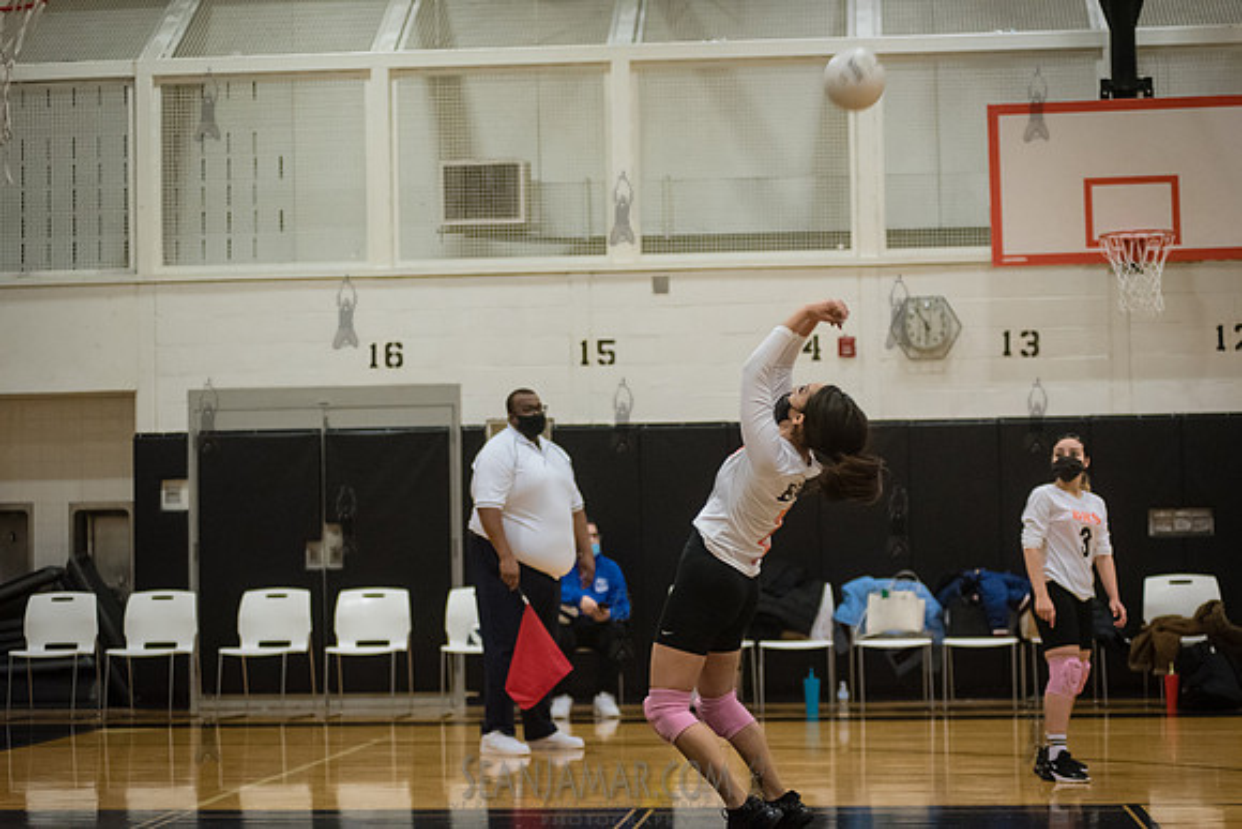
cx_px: 621
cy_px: 414
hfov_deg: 25.4
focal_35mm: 80
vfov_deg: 17.1
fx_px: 2761
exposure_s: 1/400
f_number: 3.2
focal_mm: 80
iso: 5000
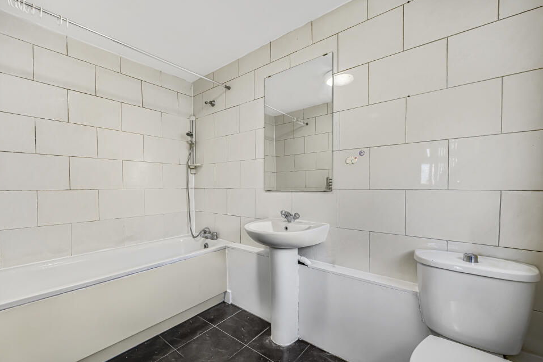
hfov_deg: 100.3
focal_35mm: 15
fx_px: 226
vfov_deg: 77.3
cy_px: 184
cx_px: 258
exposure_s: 1/15
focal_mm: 14
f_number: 8
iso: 140
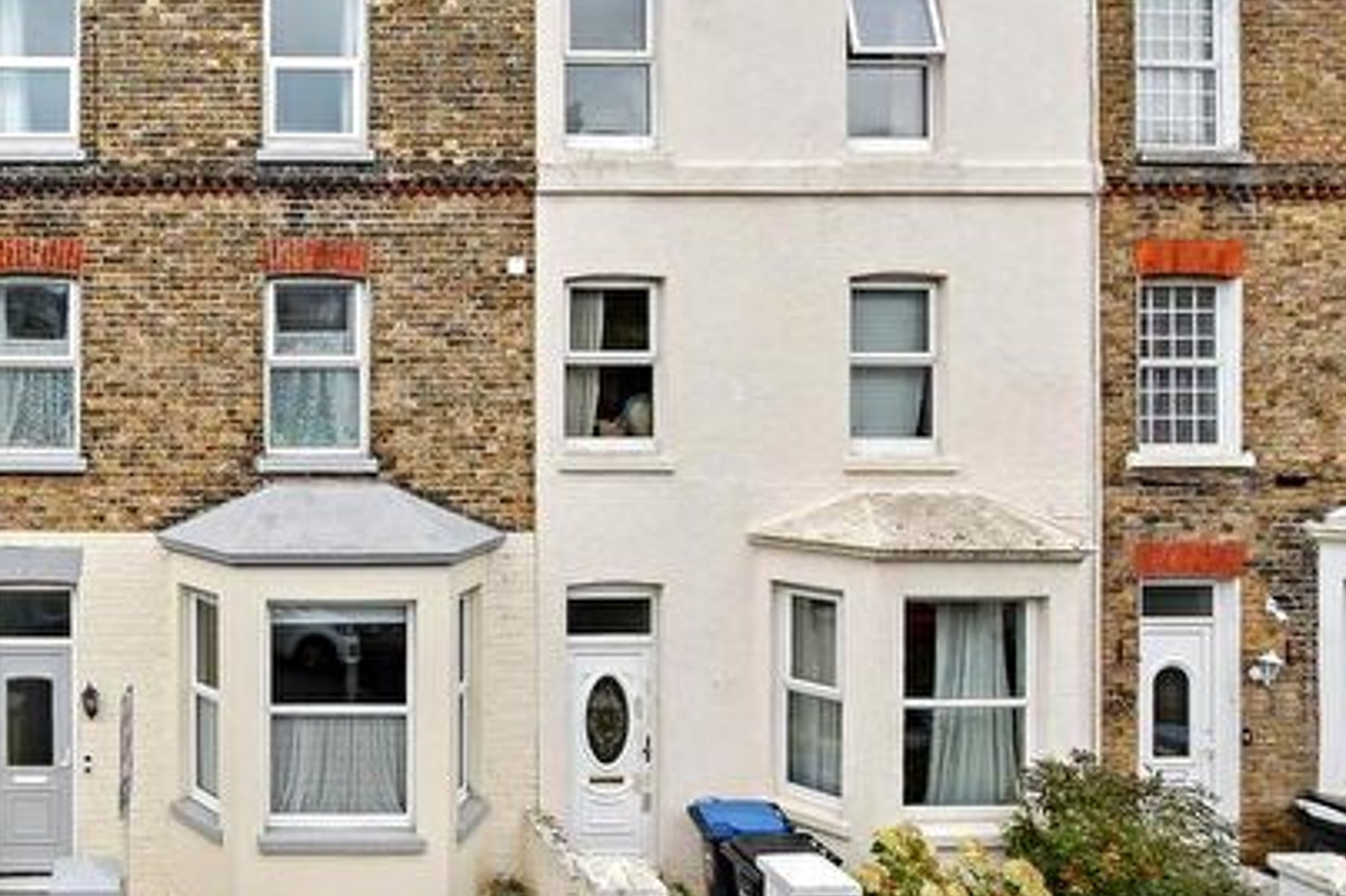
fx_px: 972
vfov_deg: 49.5
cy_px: 431
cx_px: 250
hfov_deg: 62.9
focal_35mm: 26
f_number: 9
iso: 1000
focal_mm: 10
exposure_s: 1/500
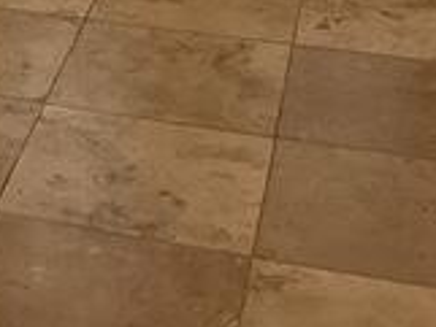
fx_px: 1550
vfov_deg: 11.0
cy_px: -316
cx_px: -322
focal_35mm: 123
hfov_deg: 14.3
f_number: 2.4
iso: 50
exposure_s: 1/60
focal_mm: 3.3
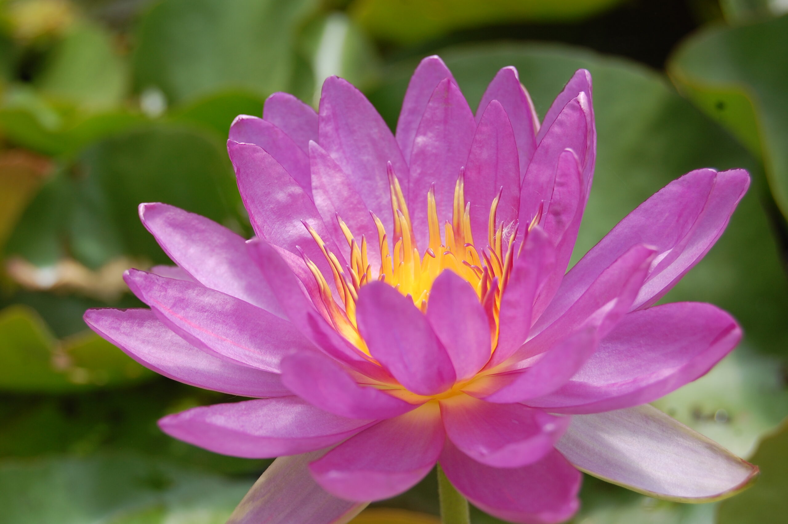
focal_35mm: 82
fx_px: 1804
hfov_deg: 24.6
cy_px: 262
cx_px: 394
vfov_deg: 16.5
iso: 200
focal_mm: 55
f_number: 8
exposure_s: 1/250
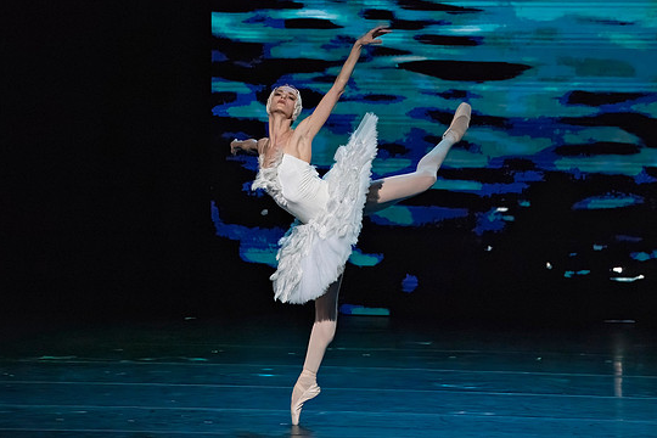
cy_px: 175
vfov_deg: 3.6
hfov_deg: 5.4
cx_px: 264
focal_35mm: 380
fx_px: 6934
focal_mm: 309
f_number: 5.6
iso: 10000
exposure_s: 1/400
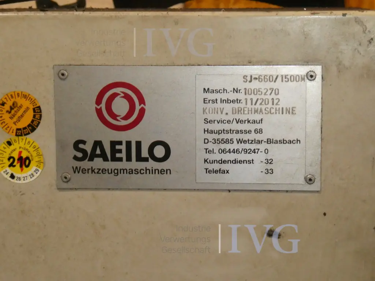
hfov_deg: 24.7
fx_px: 856
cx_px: 188
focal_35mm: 79
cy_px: 140
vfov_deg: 18.7
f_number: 4.7
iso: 800
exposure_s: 1/60
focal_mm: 14.1
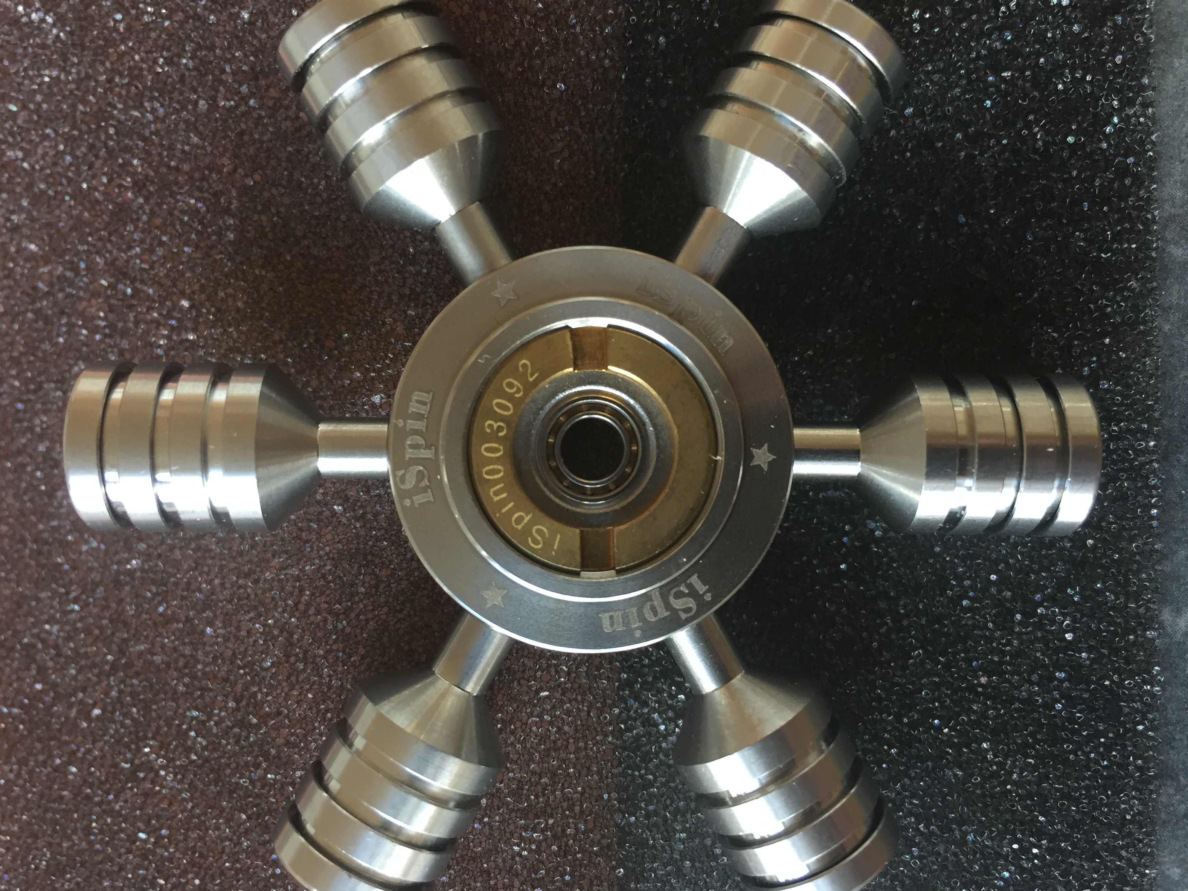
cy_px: 451
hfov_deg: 60.0
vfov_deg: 46.8
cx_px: 581
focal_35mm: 30
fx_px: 1030
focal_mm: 4.15
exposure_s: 1/33
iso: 100
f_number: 2.2
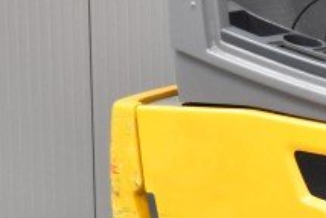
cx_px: 620
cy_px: 18
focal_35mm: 202
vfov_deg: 6.8
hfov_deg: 9.6
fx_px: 1830
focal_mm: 24
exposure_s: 1/30
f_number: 5
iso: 1600
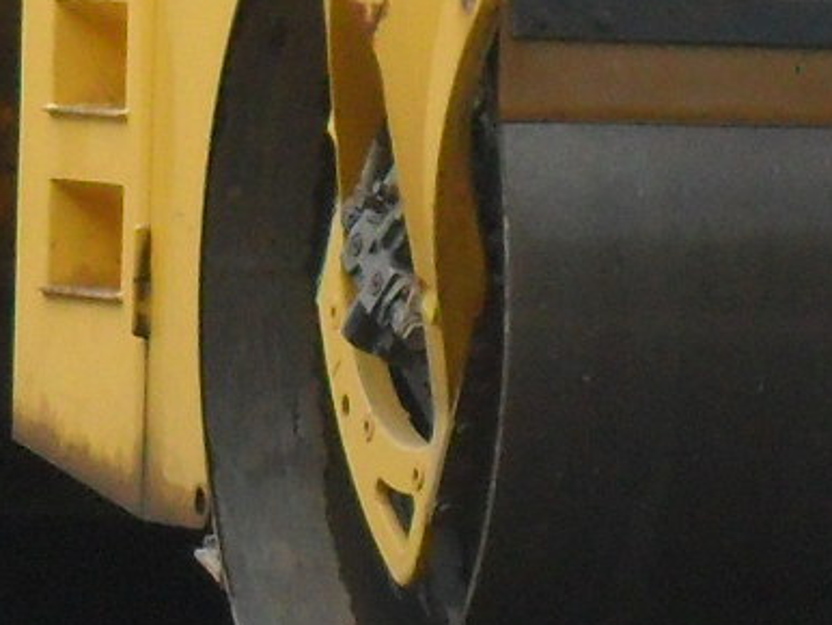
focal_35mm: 570
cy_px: -157
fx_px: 13709
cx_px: -39
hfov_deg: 3.5
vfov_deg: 2.6
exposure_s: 1/350
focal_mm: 15.4
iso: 100
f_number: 4.3
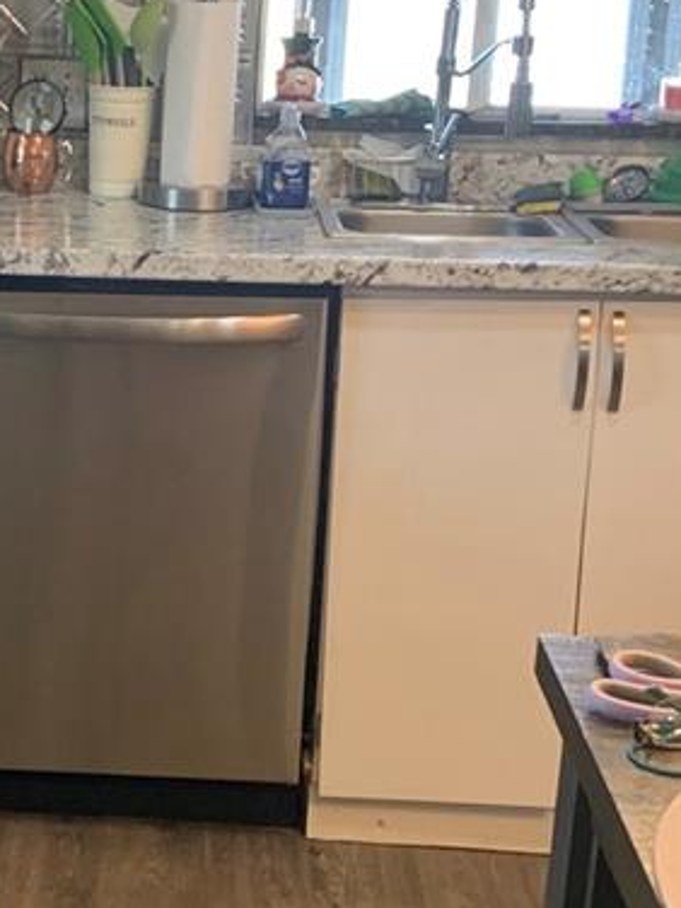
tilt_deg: -17.4
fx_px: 2177
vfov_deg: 23.5
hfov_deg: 17.2
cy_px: 584
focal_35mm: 83
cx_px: -58
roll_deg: -0.2
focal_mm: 4.25
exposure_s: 1/60
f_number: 1.8
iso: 125
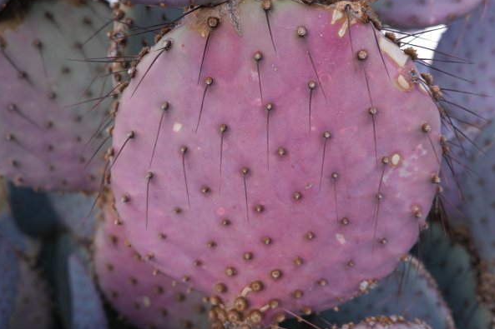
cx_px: 253
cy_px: 161
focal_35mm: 32
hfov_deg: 58.7
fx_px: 440
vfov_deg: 41.1
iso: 320
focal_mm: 20.5
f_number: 3.2
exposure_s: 1/60
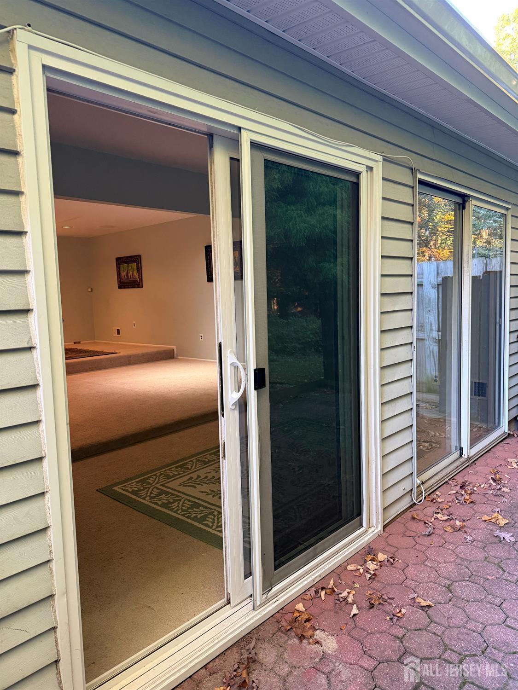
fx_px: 479
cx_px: 259
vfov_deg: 71.6
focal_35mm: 24
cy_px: 345
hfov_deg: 56.8
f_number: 1.78
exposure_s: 1/60
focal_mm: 6.76
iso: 250
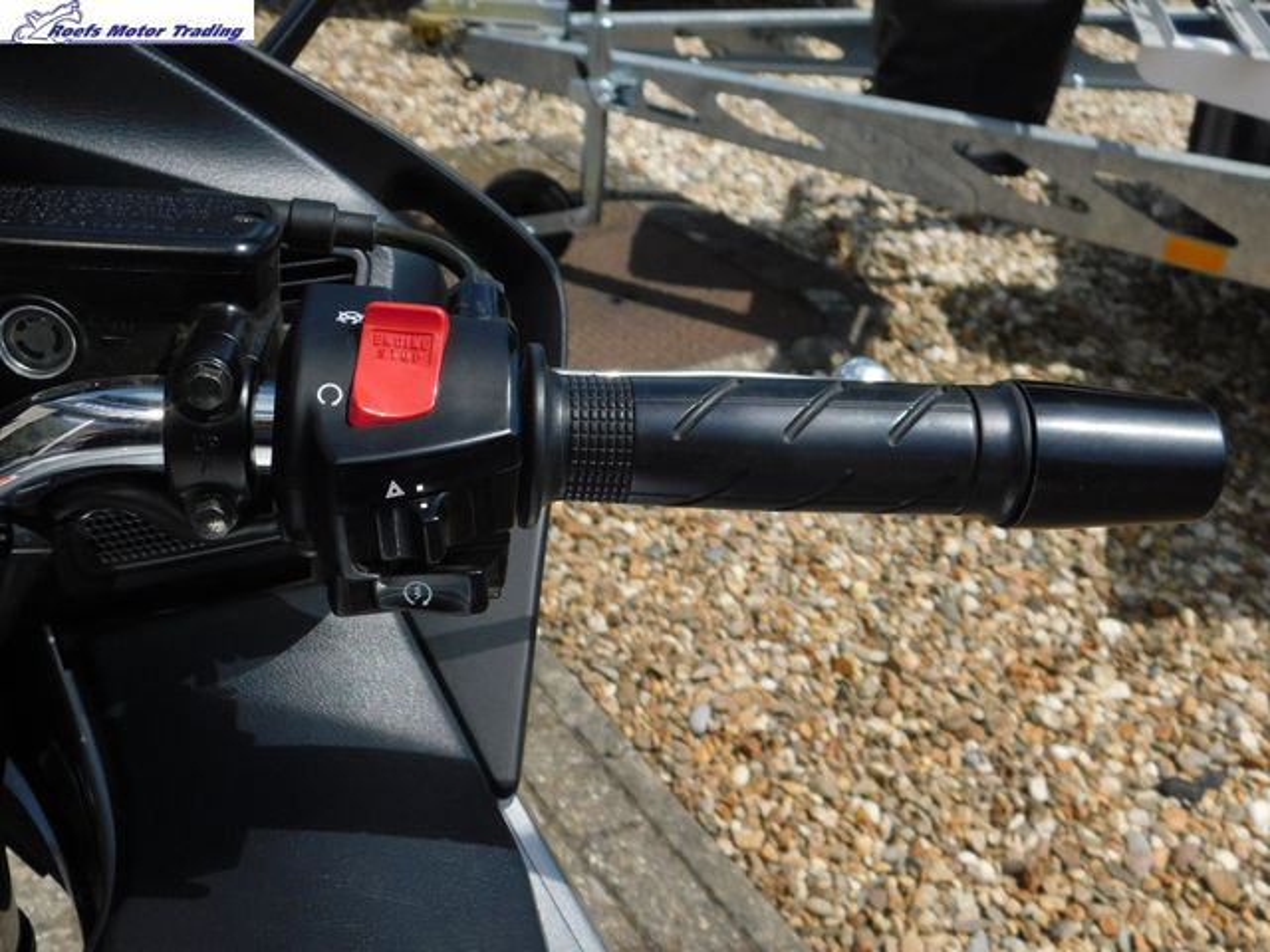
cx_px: 635
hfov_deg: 46.8
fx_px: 1468
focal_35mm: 40
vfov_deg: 36.0
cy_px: 476
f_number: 3.6
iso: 125
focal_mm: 7.1
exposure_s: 1/1500
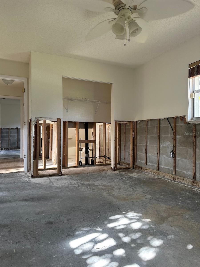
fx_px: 185
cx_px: 100
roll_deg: -0.3
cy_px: 134
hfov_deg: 56.8
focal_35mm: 24
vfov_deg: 71.6
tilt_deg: +0.6
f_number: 1.78
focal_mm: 6.86
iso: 160
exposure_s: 1/121
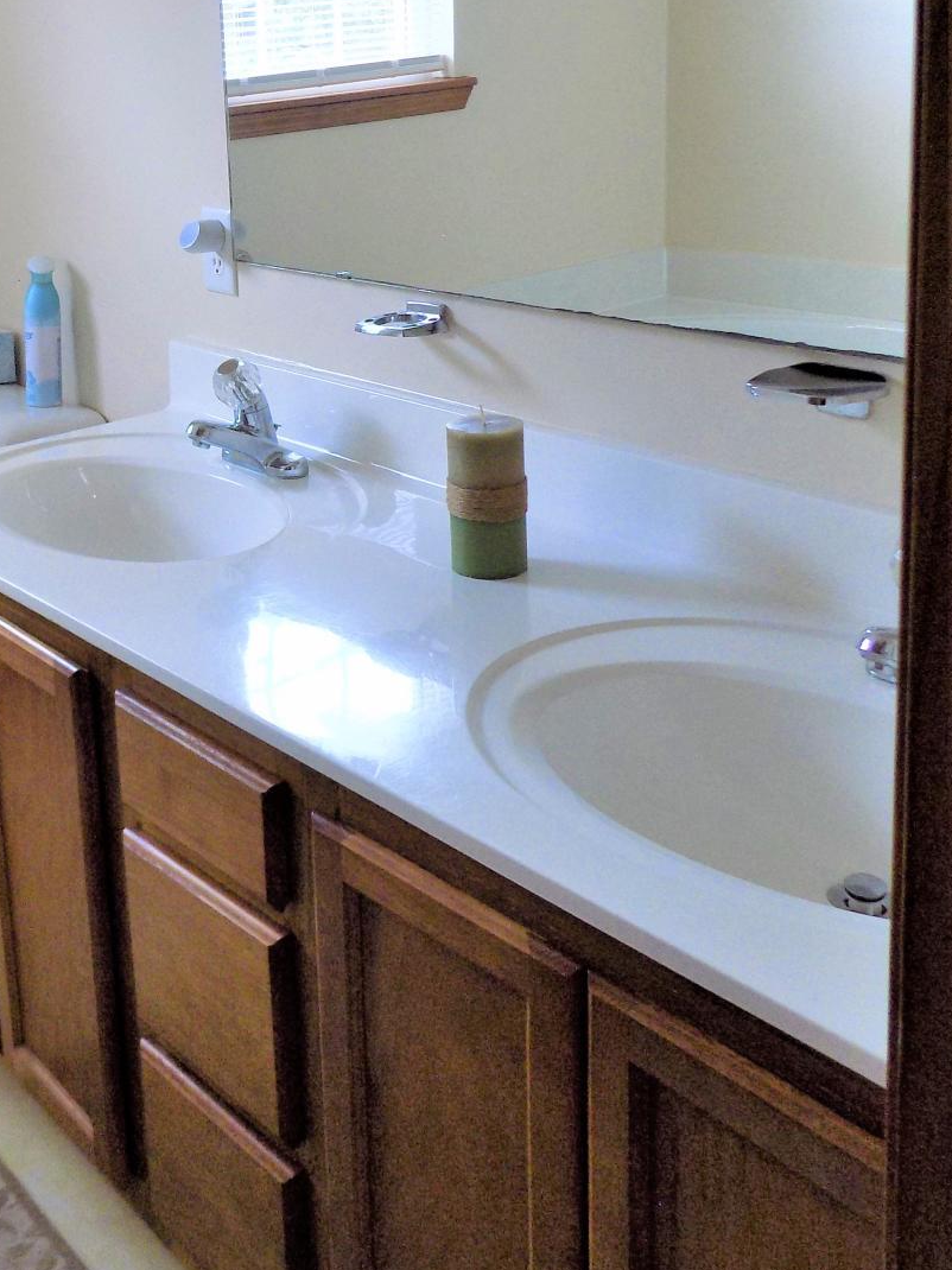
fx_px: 1577
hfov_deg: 31.7
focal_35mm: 43
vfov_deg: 42.7
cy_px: 337
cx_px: 65
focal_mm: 4
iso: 140
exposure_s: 1/30
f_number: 3.1
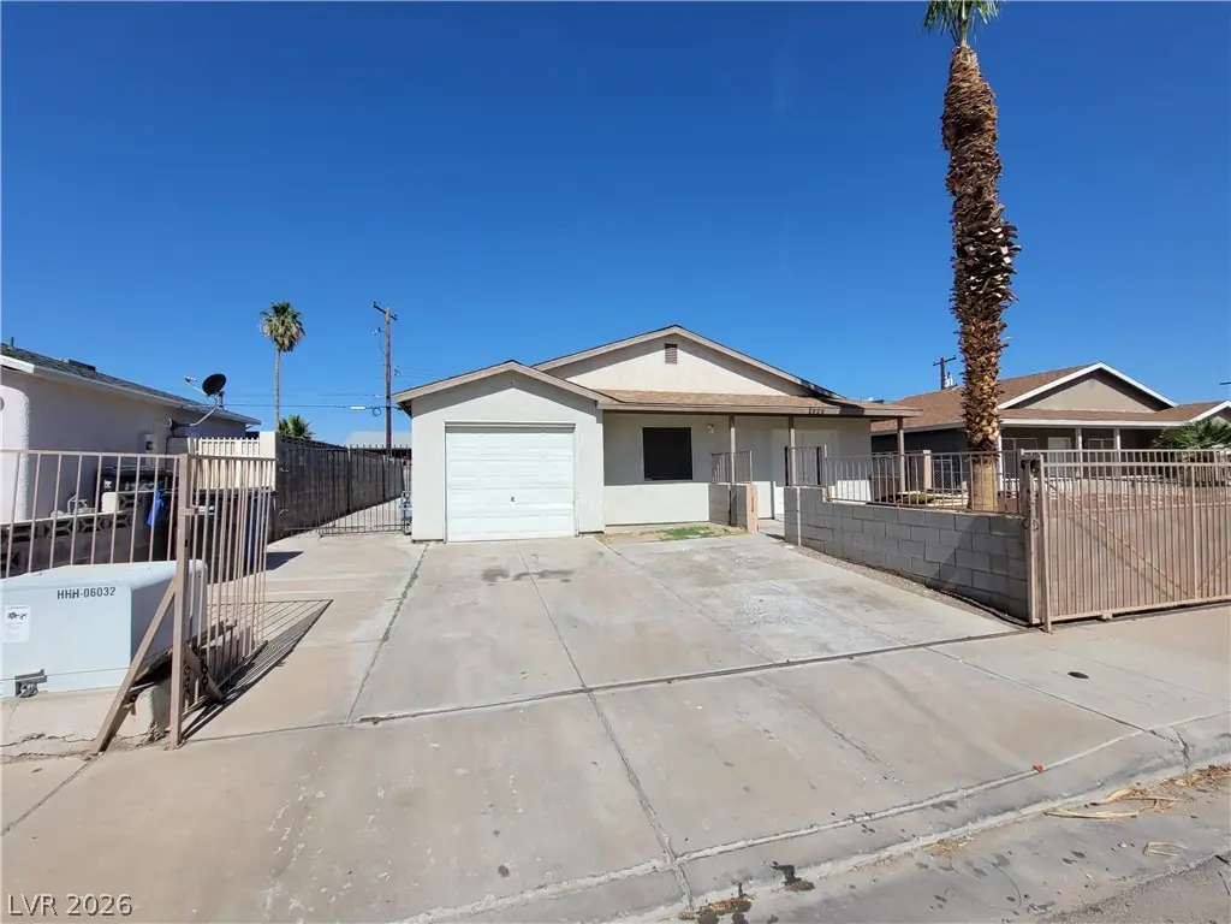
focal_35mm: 13
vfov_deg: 89.9
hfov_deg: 106.2
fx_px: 462
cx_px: 616
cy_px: 462
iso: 64
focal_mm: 2.2
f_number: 2.2
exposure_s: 1/2476
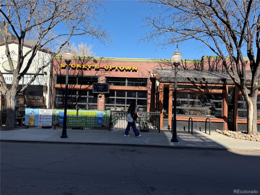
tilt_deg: +1.2
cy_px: 98
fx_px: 180
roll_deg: -1.9
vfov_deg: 56.8
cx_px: 130
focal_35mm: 24
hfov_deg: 71.6
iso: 80
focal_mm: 6.76
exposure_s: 1/2611
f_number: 1.78
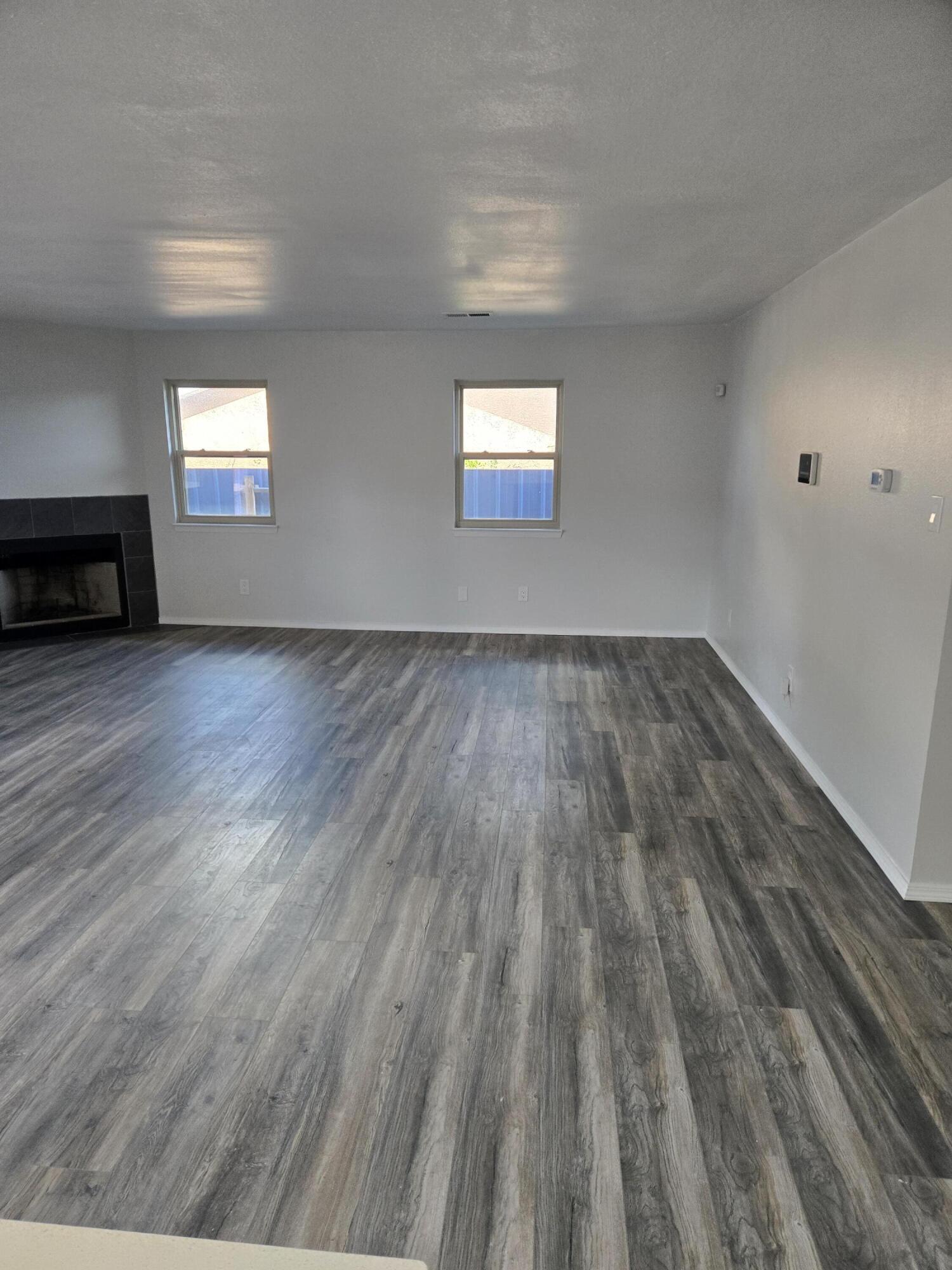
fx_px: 843
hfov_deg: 58.9
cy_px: 635
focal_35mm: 23
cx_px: 476
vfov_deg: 73.9
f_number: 1.8
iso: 200
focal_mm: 5.4
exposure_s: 1/120
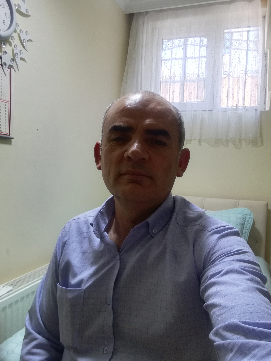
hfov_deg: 51.4
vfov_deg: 65.3
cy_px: 180
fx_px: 282
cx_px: 136
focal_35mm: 27
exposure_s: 1/33.3
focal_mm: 2.82
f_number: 2
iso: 200
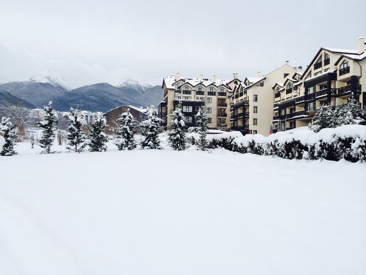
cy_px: 138
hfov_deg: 60.0
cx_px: 183
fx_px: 317
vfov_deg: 46.8
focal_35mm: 30
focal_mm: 4.12
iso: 32
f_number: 2.2
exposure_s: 1/873
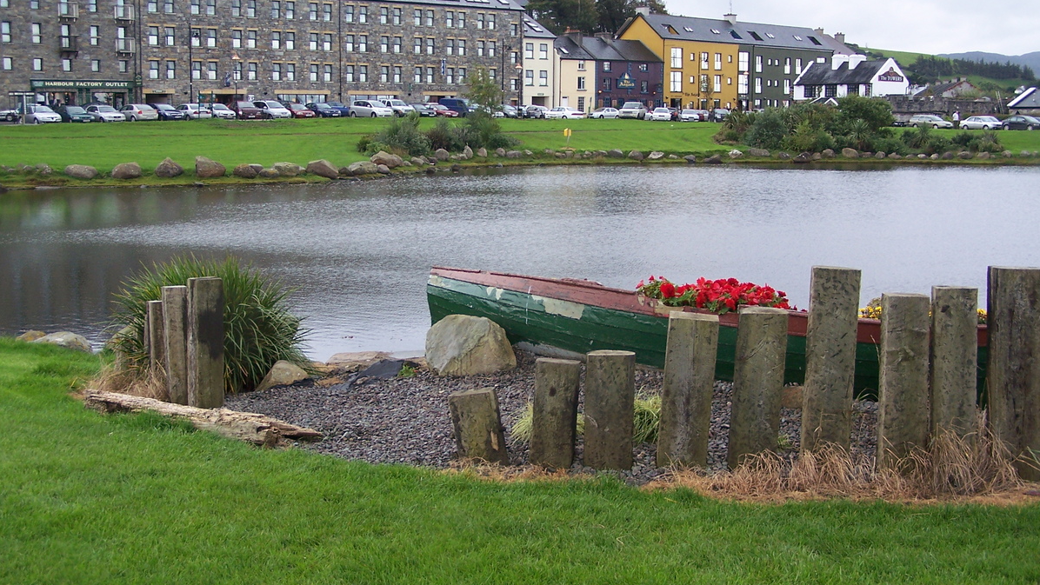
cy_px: 263
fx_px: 1296
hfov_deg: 43.7
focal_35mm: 47
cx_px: 521
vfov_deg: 25.4
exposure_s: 1/80
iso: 80
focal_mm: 7.1
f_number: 2.9
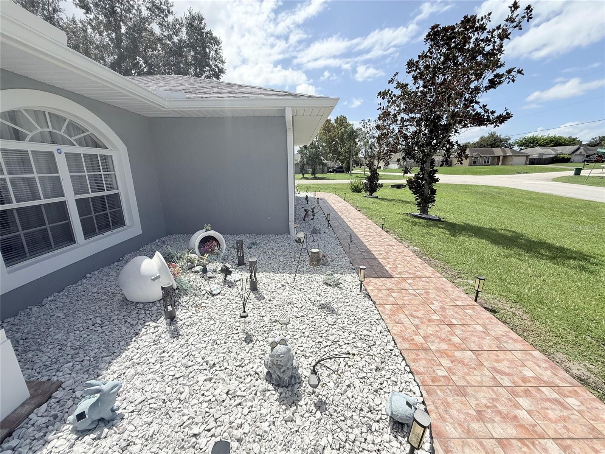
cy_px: 227
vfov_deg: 85.7
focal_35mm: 14
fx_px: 245
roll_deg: +0.7
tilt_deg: -13.6
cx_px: 302
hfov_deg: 102.1
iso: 50
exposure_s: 1/3460
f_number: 2.2
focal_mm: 2.22
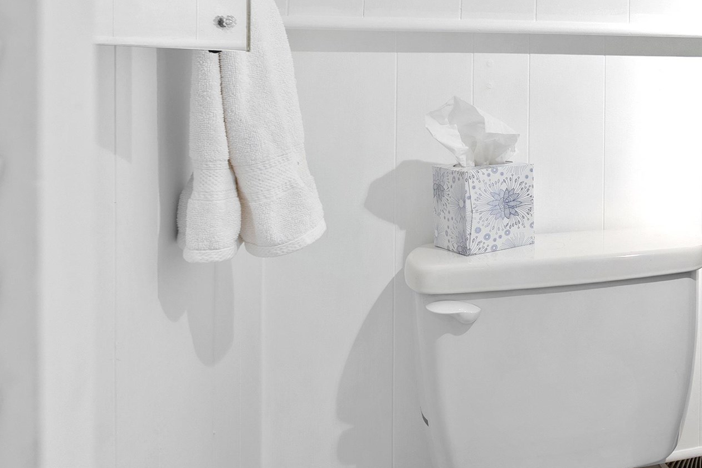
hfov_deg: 38.0
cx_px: 828
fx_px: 760
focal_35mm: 39
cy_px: 91
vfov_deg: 33.2
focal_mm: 16
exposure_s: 1
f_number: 8
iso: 320
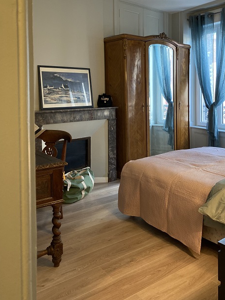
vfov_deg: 53.1
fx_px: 295
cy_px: 106
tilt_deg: -1.3
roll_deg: -0.2
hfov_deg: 41.5
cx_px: 138
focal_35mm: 34
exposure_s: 1/50
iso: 320
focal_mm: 4.25
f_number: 1.8
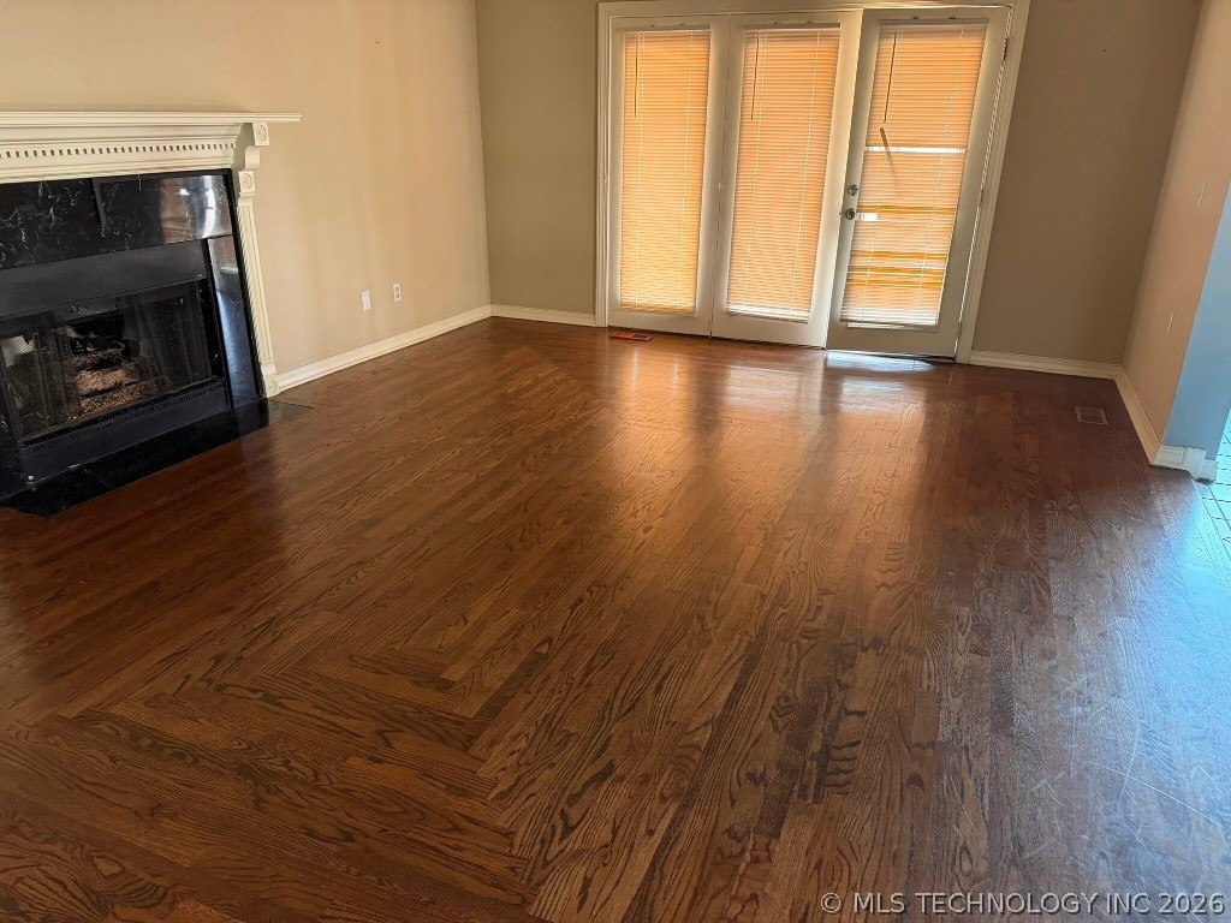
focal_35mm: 24
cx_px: 616
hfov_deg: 71.6
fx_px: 853
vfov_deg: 56.8
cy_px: 462
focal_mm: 6.76
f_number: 1.78
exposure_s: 1/60
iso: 500
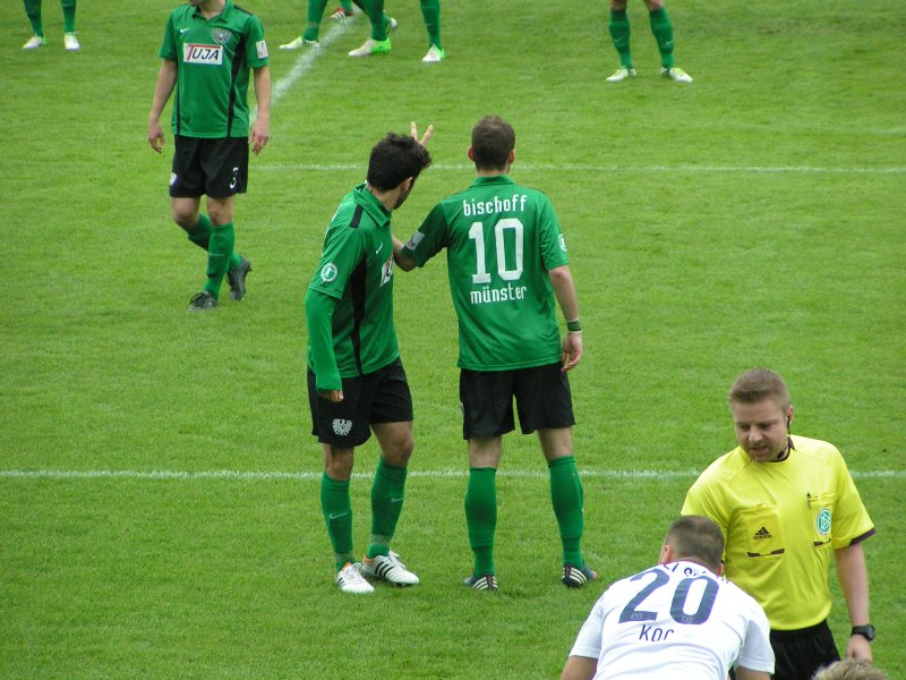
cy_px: 340
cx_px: 453
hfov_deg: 7.3
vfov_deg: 5.5
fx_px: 7093
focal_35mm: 271
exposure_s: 1/320
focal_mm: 41.4
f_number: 3.5
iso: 200
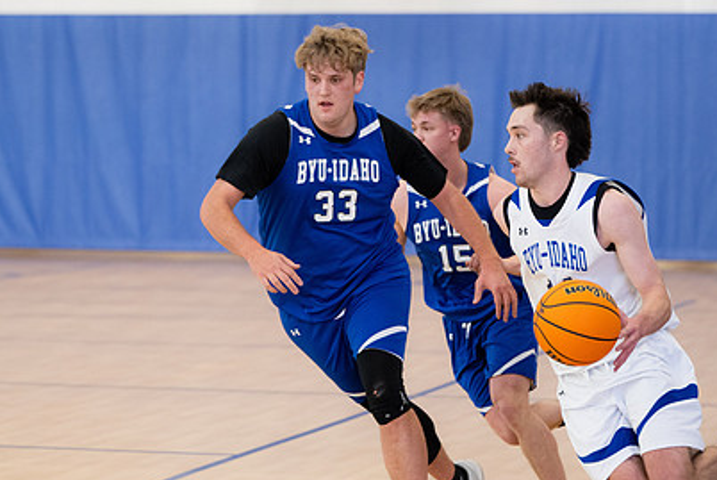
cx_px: 423
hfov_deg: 13.0
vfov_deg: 8.7
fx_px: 3150
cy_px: 263
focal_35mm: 158
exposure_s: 1/500
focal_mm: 100
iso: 2000
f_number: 2.8
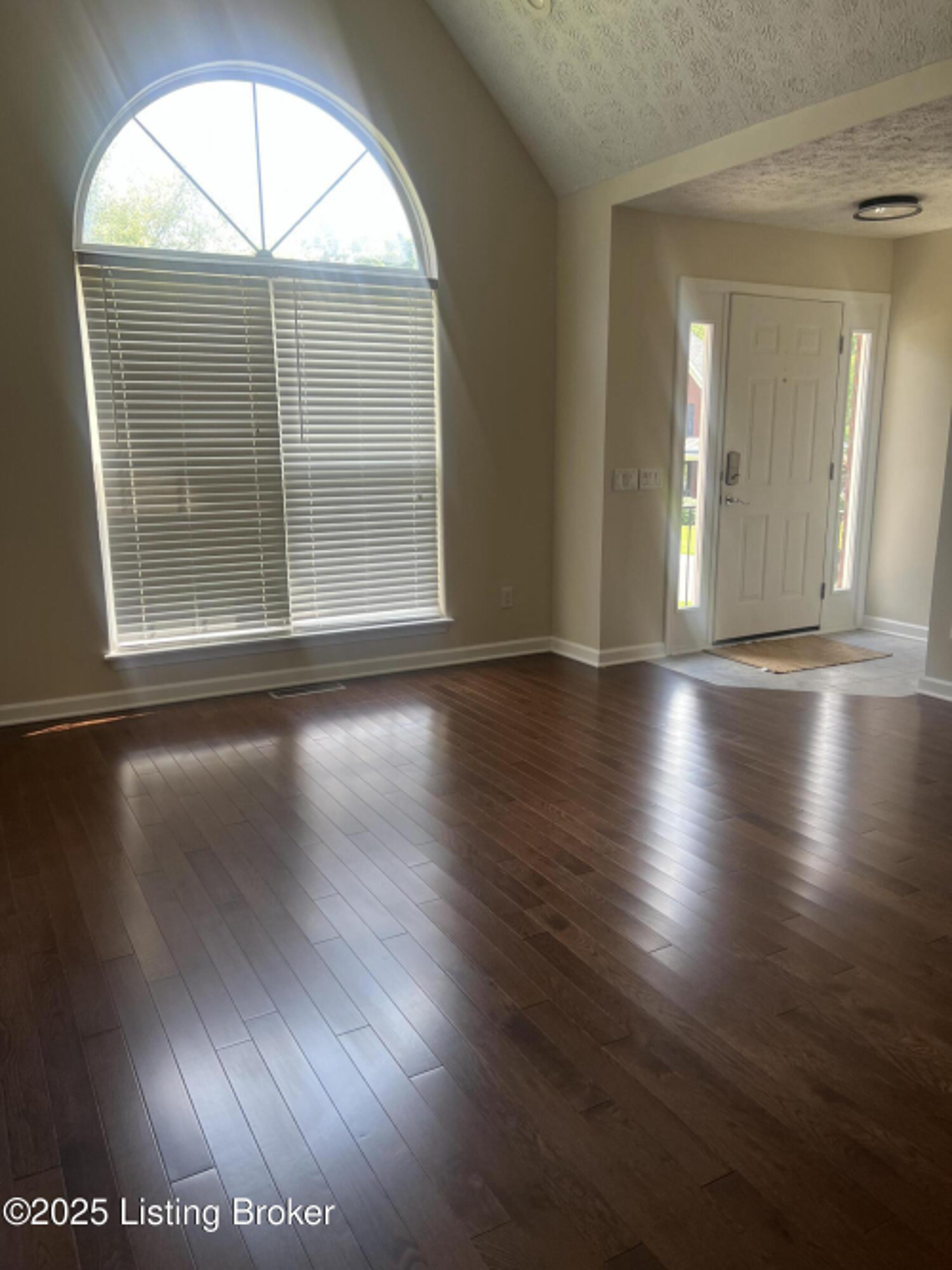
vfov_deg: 67.3
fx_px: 954
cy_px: 635
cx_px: 476
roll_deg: +0.9
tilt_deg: -12.6
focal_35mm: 26
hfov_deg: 53.0
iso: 32
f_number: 1.5
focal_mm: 5.7
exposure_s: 1/127
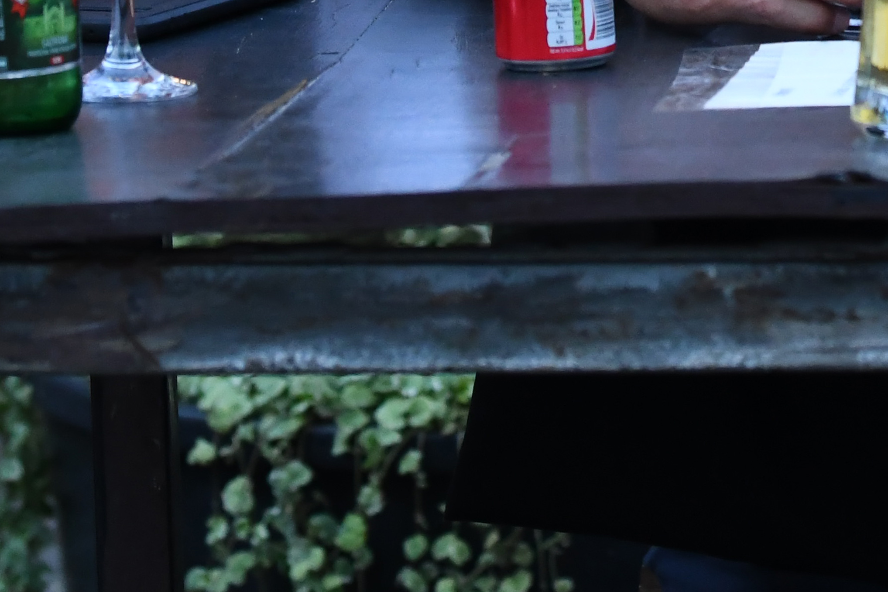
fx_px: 7005
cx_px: 676
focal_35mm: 284
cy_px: -315
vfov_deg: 4.8
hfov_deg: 7.2
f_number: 4
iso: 2000
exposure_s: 1/200
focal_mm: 70
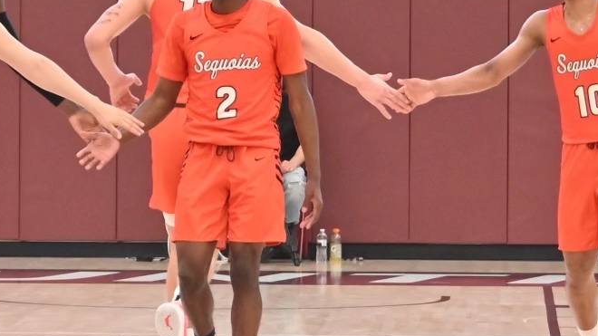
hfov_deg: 6.2
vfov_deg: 3.5
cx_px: 211
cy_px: 36
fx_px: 5549
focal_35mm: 350
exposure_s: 1/640
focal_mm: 75
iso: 4000
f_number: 5.6
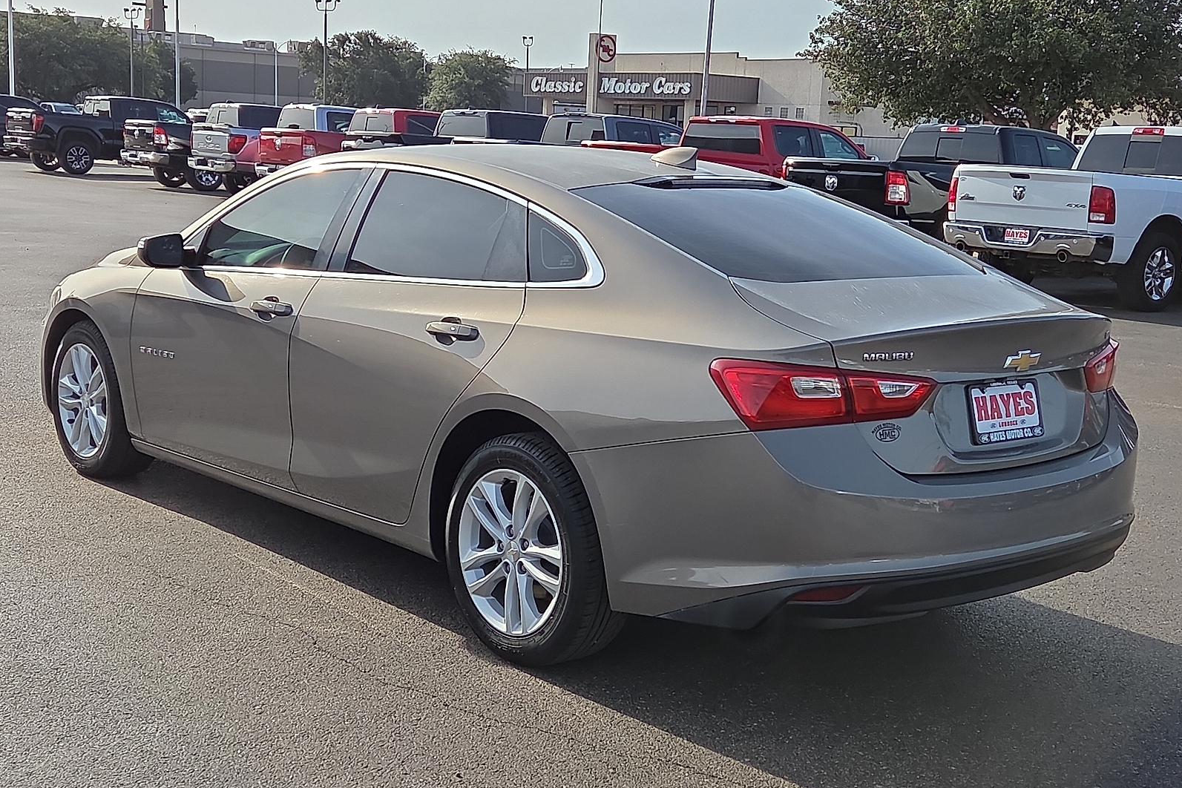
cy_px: 407
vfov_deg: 28.6
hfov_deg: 41.9
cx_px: 593
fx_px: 1543
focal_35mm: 47
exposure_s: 1/1667
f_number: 1.8
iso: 25
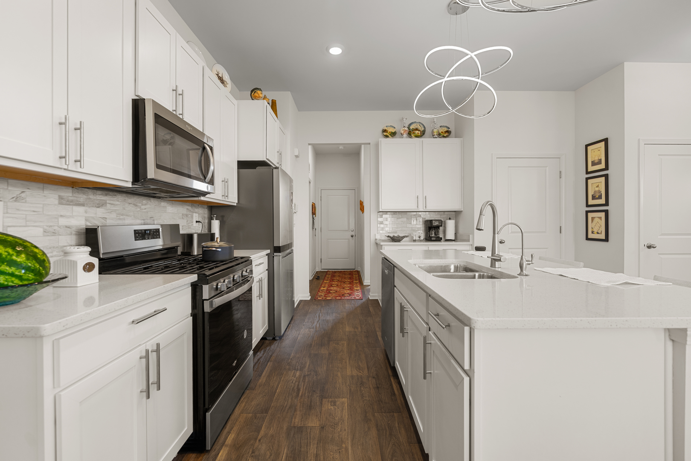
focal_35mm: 16
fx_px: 307
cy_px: 230
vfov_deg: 73.7
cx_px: 346
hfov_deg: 96.7
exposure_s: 1/6
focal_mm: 16
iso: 200
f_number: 4
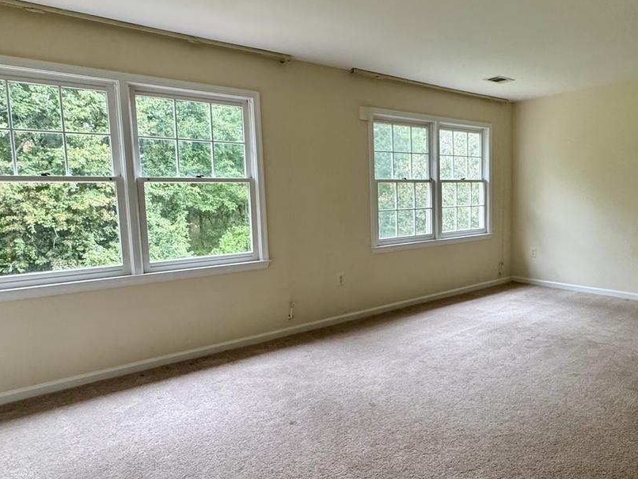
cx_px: 397
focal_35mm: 25
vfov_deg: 54.9
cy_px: 241
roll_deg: +0.6
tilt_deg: -5.6
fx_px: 461
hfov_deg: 68.4
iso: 250
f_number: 2.2
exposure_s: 1/120
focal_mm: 2.22
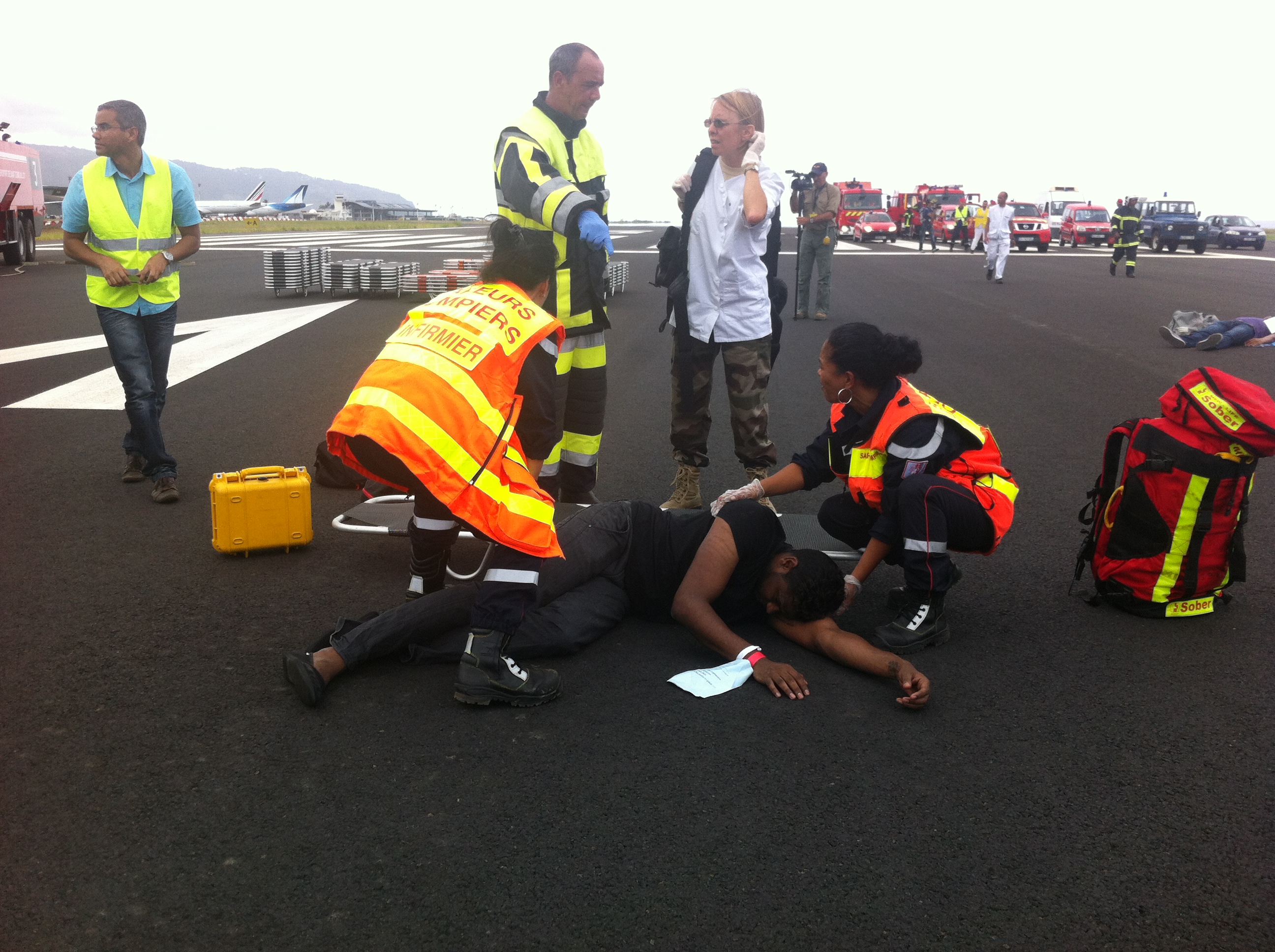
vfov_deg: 40.6
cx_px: 638
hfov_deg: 52.7
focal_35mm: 35
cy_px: 476
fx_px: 1287
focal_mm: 3.85
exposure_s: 1/838
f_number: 2.8
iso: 80
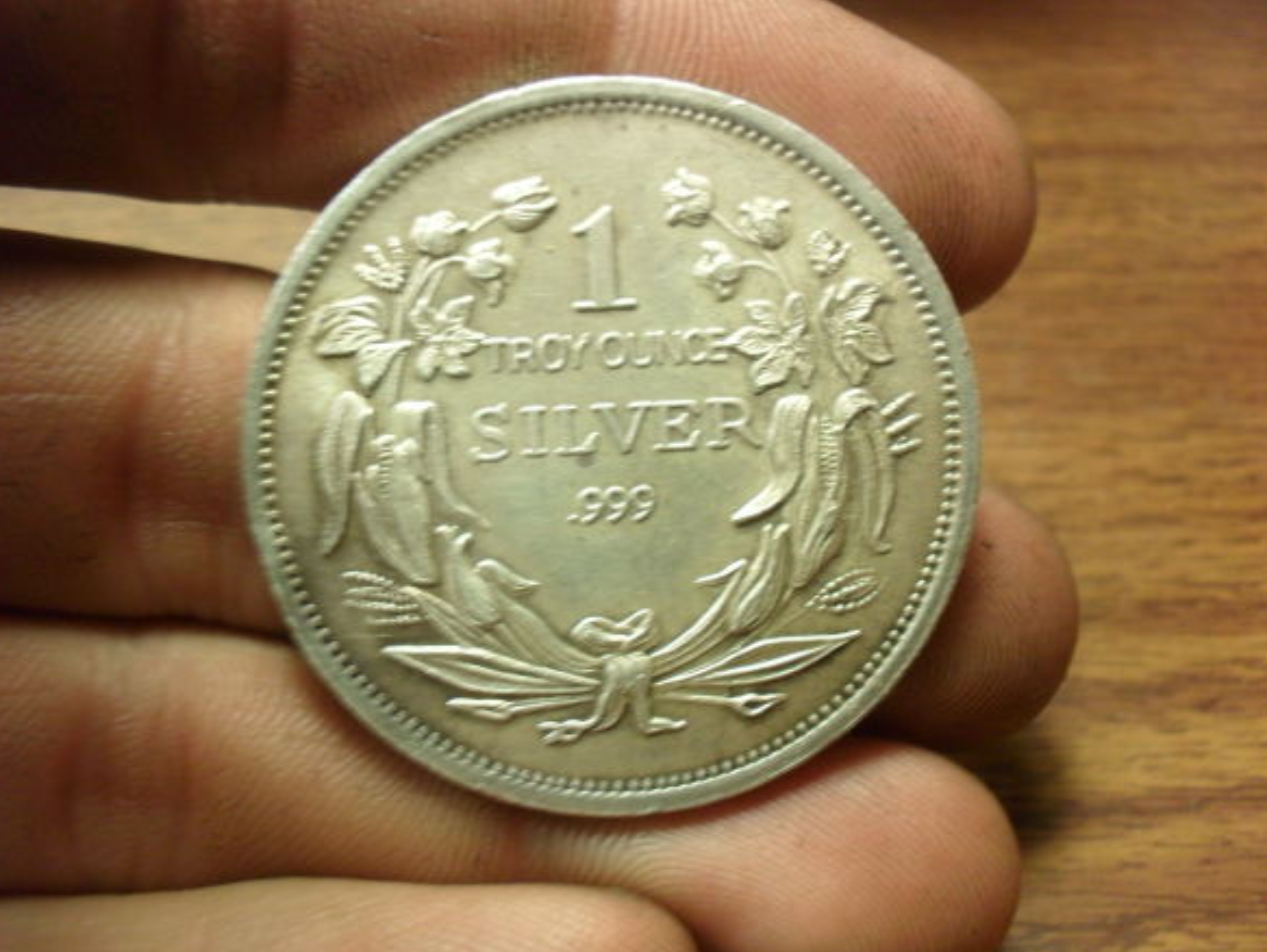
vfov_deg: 39.7
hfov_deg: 51.3
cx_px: 628
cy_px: 472
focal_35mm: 36
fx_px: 1318
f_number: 3.2
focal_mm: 6.3
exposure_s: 1/30
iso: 200
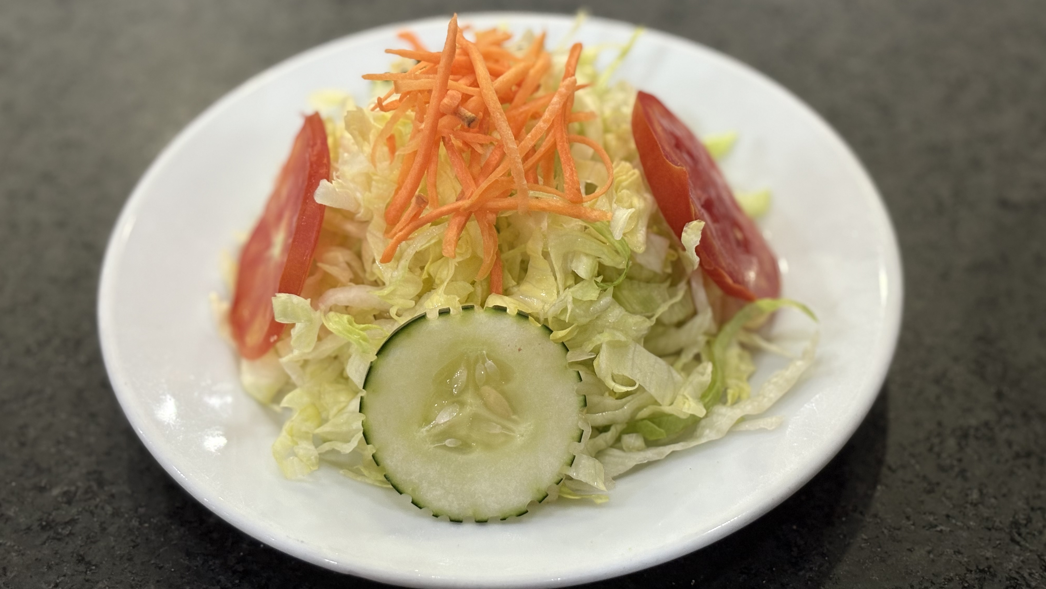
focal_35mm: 57
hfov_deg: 36.6
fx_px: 1581
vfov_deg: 21.1
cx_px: 524
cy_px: 308
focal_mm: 5.96
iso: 160
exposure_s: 1/40
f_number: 1.6
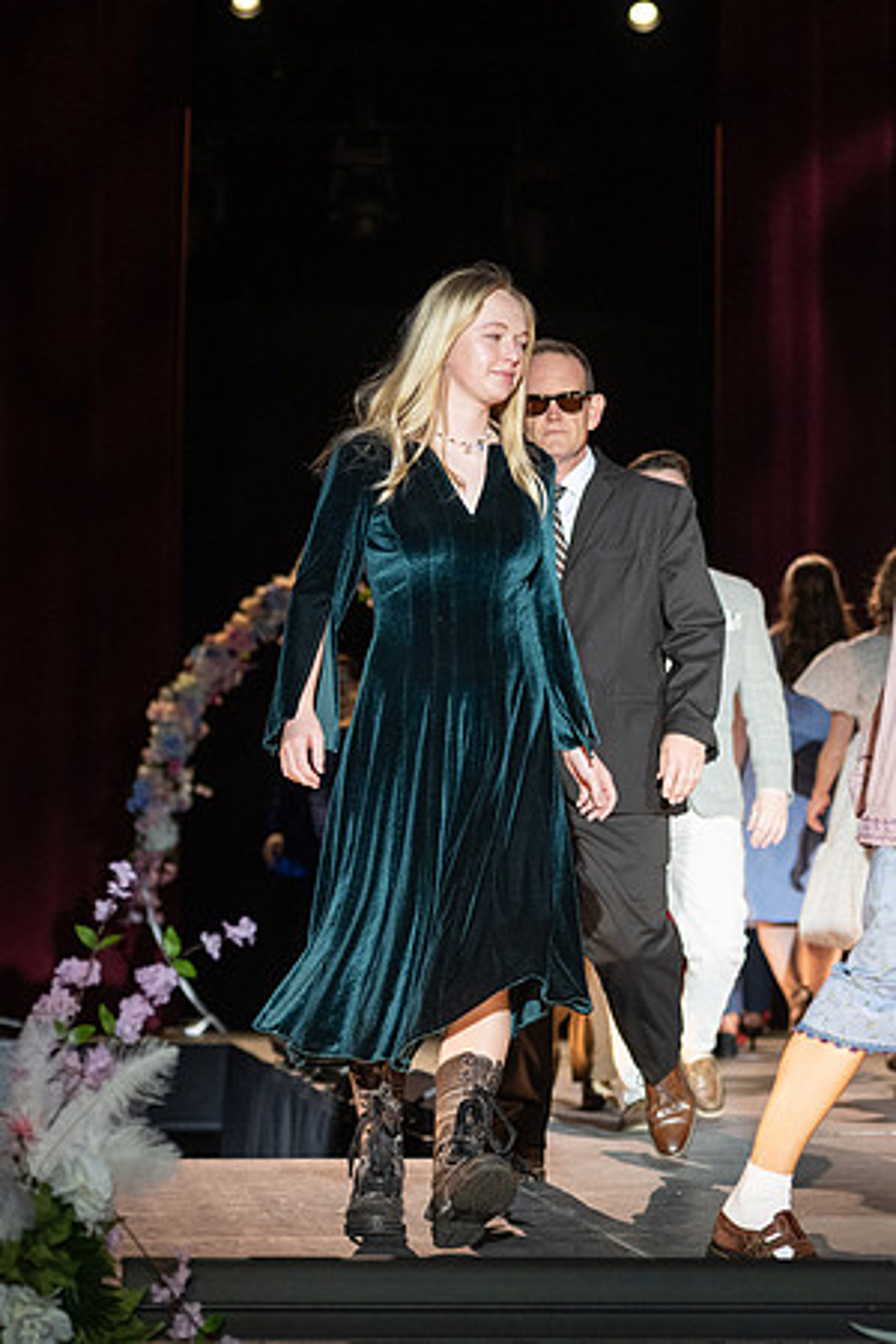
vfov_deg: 15.5
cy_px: 657
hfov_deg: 10.4
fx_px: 4929
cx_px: 719
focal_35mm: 132
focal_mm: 70
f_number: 2.8
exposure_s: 1/1000
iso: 800
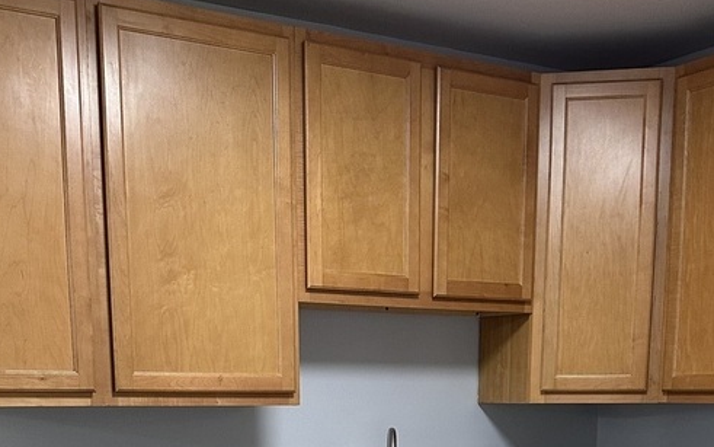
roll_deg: -0.8
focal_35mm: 56
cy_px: 584
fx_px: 1090
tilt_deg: -5.5
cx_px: 387
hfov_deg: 36.3
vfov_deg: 21.0
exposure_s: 1/60
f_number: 1.78
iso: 250
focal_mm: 6.86
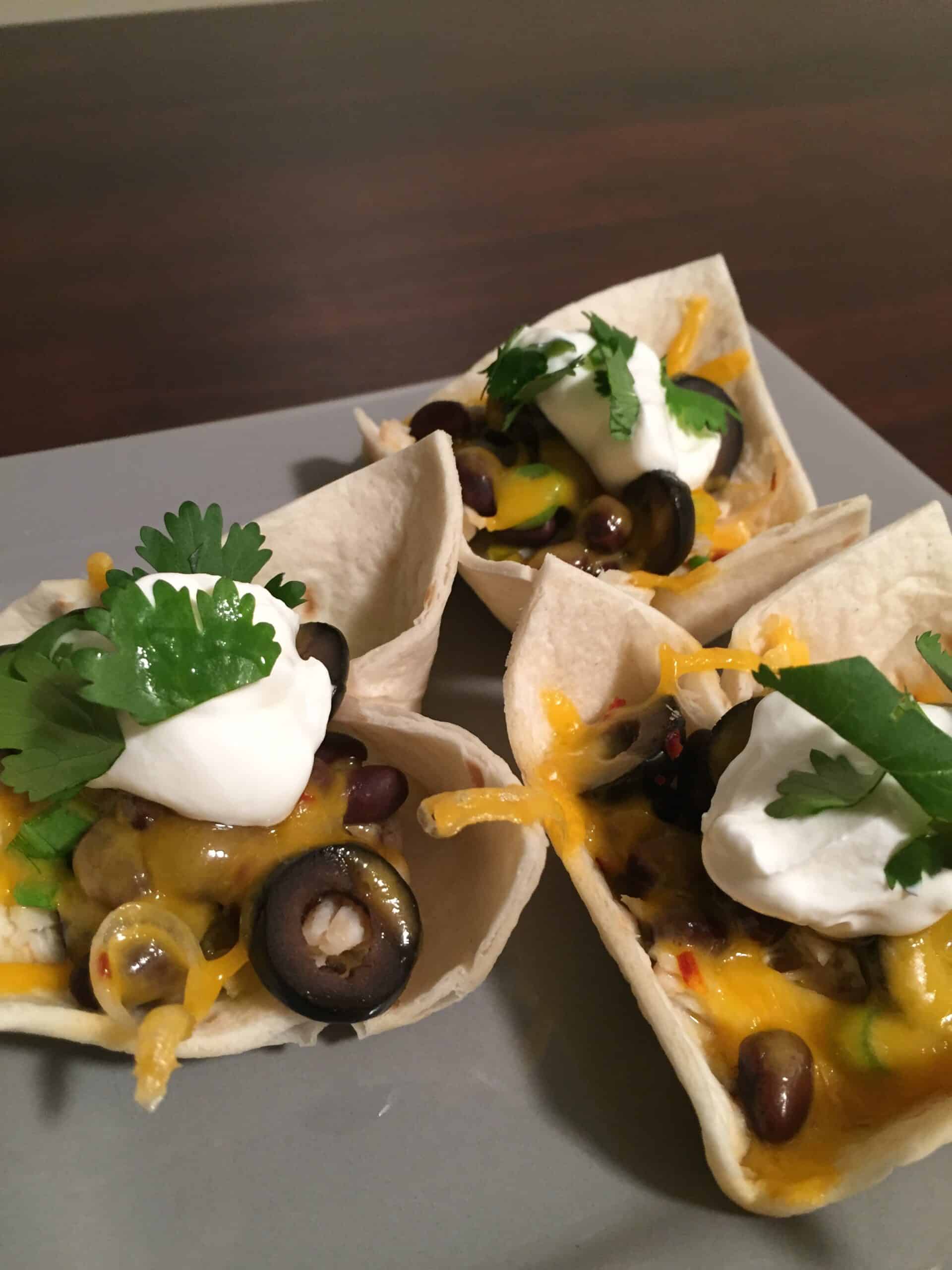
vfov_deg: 61.7
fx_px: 1063
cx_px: 476
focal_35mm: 29
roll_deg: +0.1
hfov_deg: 48.2
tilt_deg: -40.8
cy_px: 635
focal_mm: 4.15
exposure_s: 1/30
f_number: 2.2
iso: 125
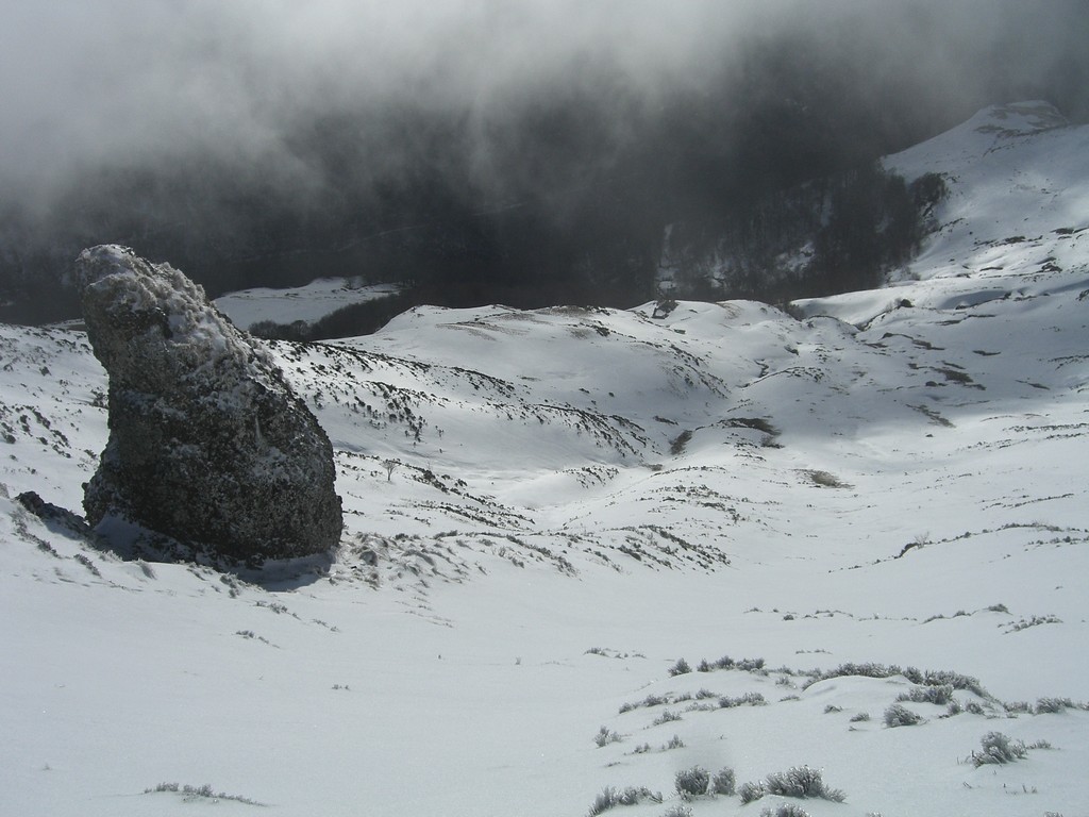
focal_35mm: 38
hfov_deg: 49.0
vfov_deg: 37.7
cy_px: 408
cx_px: 544
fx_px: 1195
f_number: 8
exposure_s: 1/1250
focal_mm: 7.9
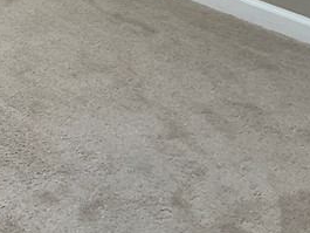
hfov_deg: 16.6
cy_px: -146
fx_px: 1003
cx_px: -89
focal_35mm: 112
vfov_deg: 12.4
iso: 50
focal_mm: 3
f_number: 1.8
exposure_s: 1/120
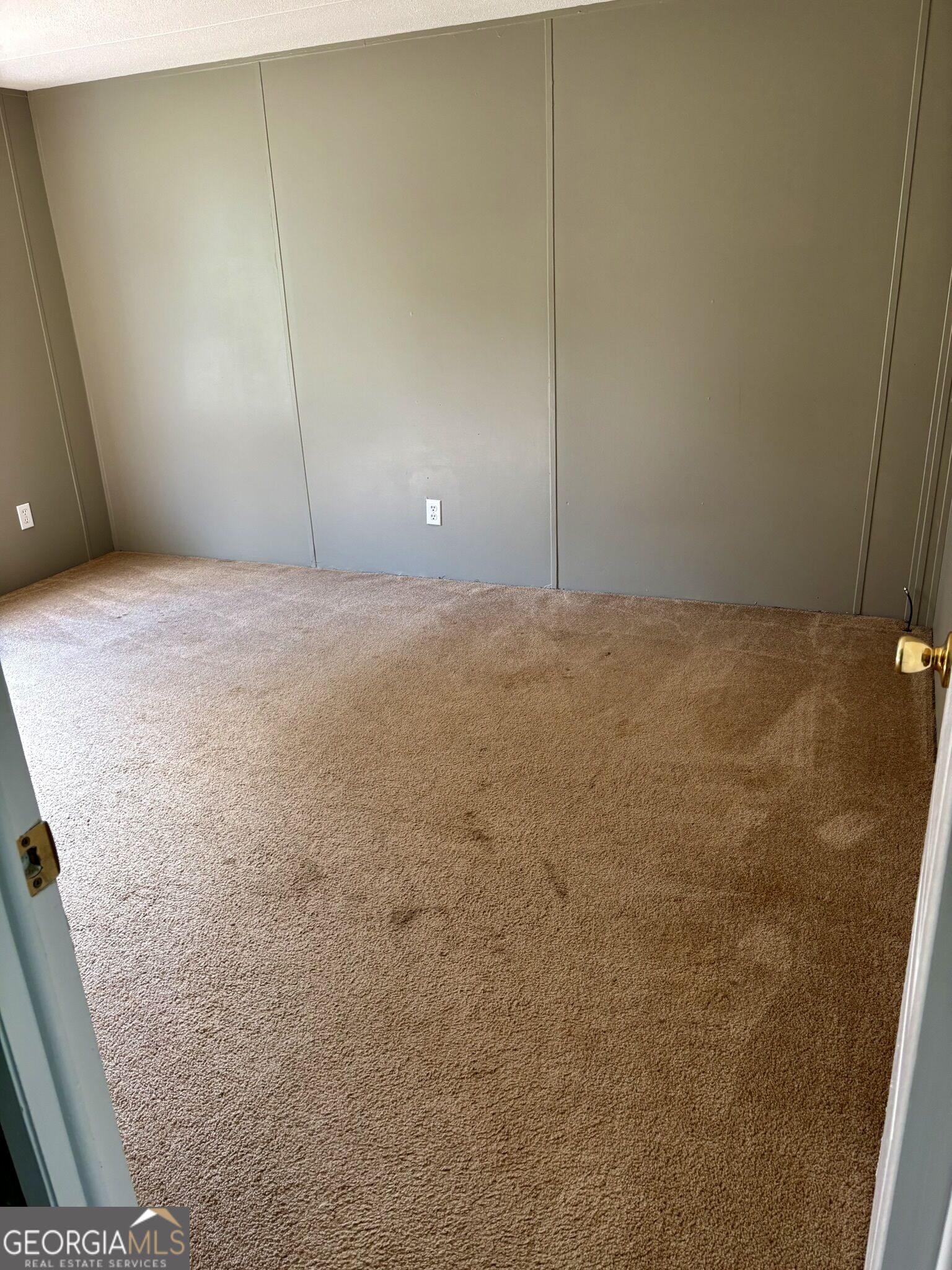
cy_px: 635
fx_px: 953
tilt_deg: -20.5
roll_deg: +2.7
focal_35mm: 26
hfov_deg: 53.1
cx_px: 476
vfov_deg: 67.3
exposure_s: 1/121
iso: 80
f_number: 1.6
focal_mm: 5.96
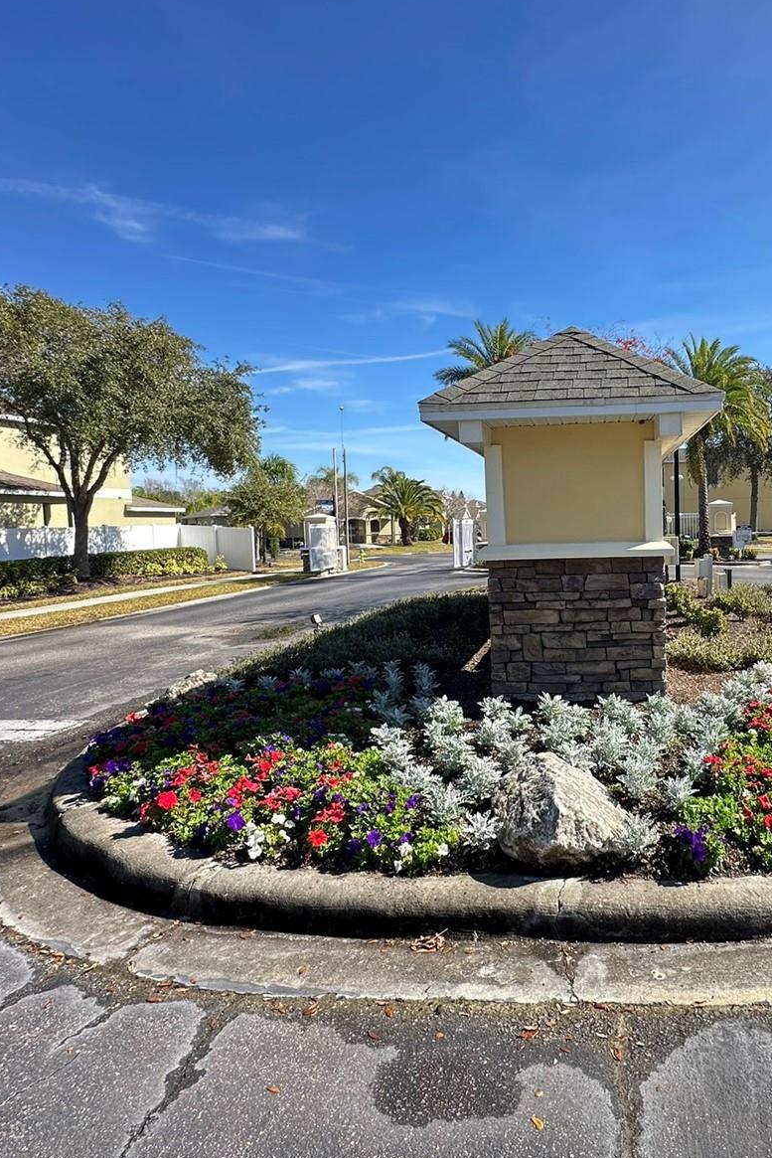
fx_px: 643
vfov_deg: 84.0
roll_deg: +1.5
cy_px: 567
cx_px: 582
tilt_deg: -3.2
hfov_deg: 58.6
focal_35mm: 20
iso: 40
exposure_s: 1/449
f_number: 2.2
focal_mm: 2.22
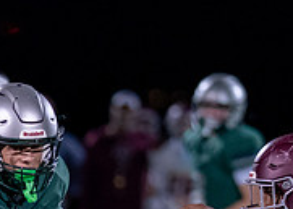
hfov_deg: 2.4
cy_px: 341
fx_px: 7010
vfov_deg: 1.7
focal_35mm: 843
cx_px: 27
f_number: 1.8
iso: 1600
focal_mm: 135
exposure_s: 1/1250
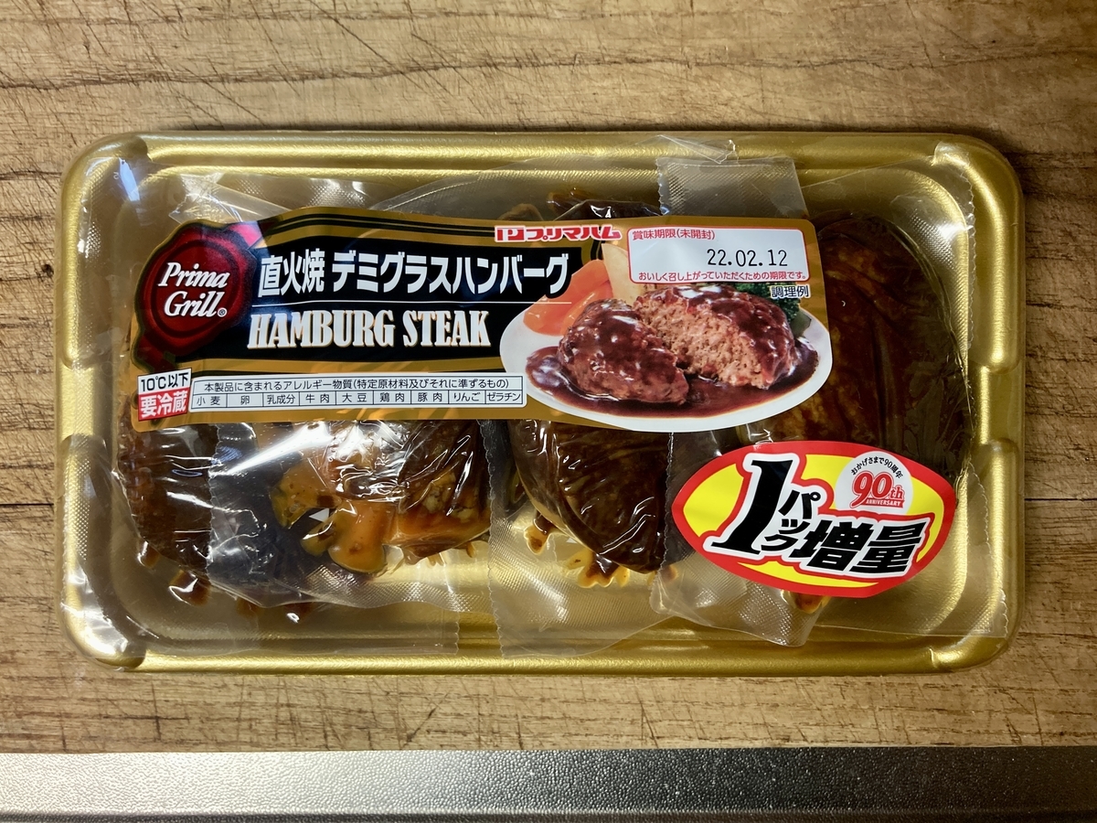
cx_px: 548
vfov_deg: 49.7
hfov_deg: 63.4
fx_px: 887
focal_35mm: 28
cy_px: 412
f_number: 1.8
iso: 125
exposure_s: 1/50
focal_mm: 3.99
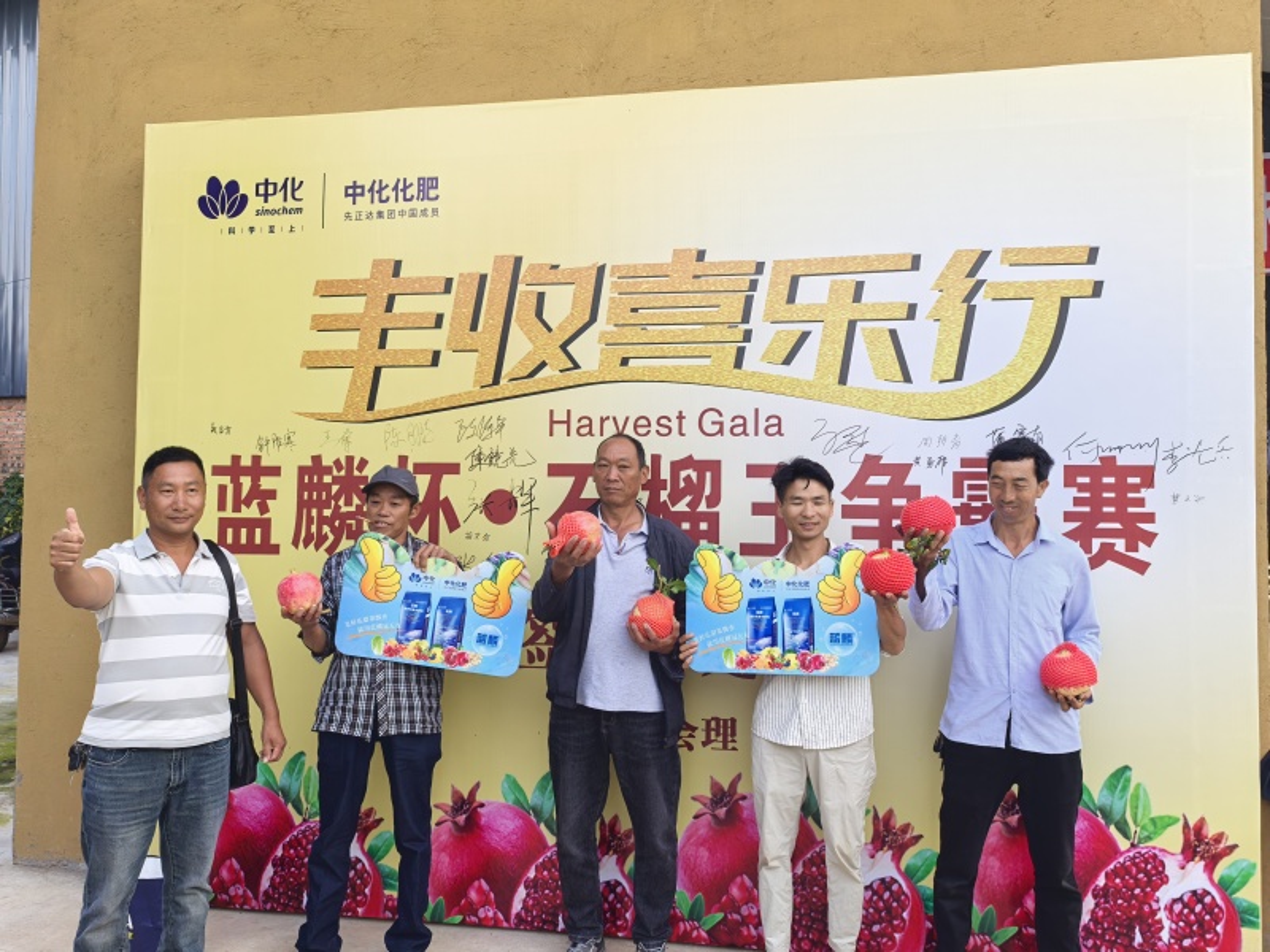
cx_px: 635
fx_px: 991
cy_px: 476
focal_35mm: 27
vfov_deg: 51.4
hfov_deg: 65.3
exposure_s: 1/100
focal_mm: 8.5
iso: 80
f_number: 4
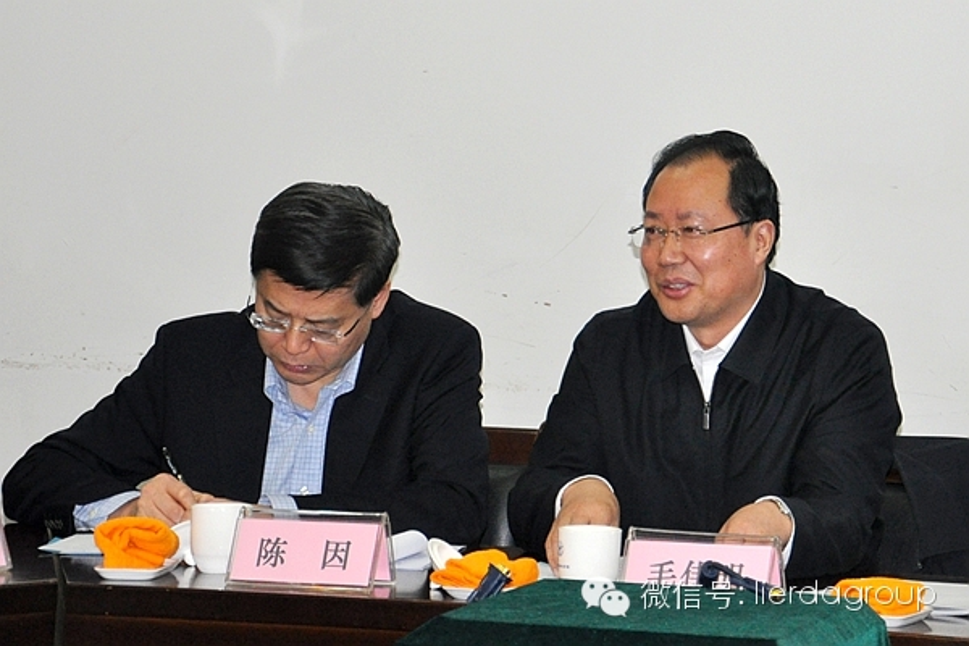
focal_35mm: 87
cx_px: 484
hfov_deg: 23.4
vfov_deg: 15.7
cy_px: 323
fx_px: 2342
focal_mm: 58
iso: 800
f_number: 5
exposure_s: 1/60
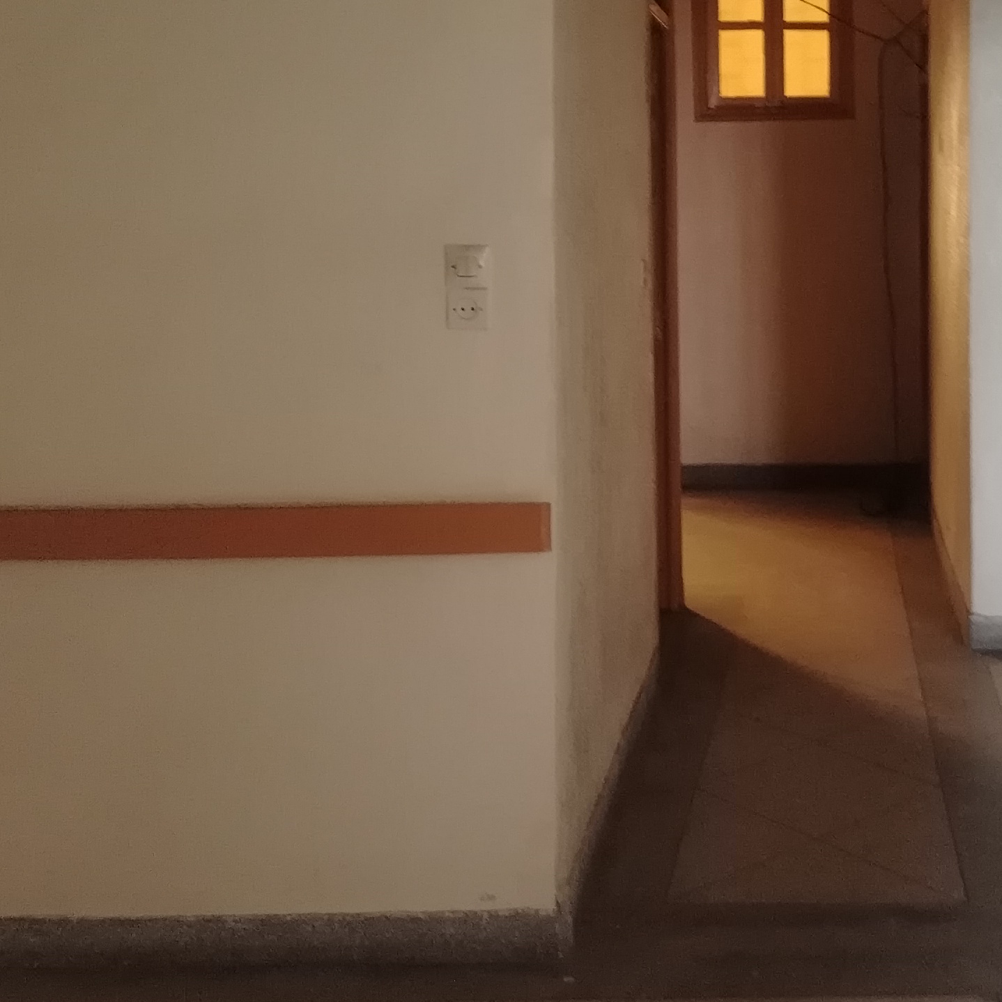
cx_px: 739
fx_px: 1932
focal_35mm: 59
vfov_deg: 28.9
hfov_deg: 28.7
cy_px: 346
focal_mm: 5.25
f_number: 16
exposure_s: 1/33.3
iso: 1609
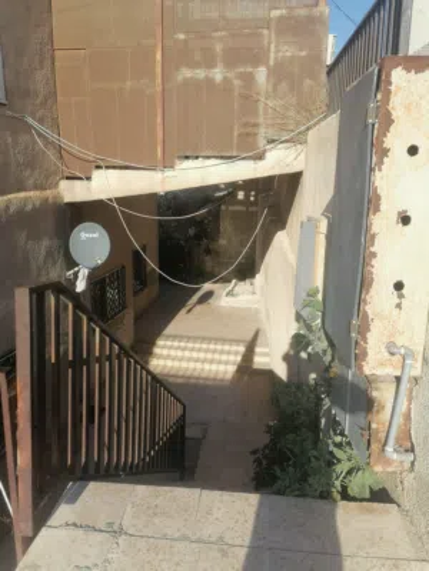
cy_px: 286
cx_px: 214
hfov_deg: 49.7
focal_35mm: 28
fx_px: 463
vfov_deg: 63.4
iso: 50
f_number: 1.8
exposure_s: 1/1183
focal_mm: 5.3
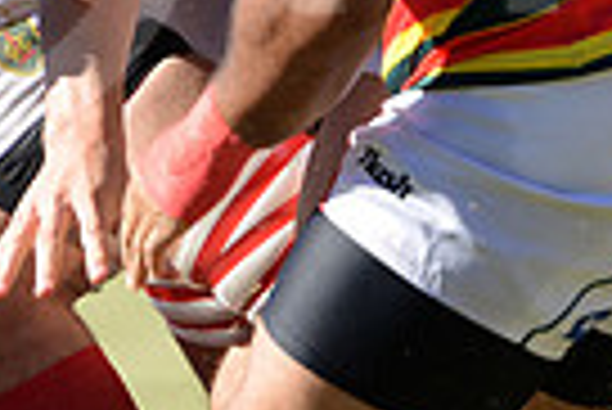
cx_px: 652
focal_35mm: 1150
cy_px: -142
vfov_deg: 1.2
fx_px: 19571
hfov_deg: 1.8
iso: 400
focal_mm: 270
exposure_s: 1/800
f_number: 4
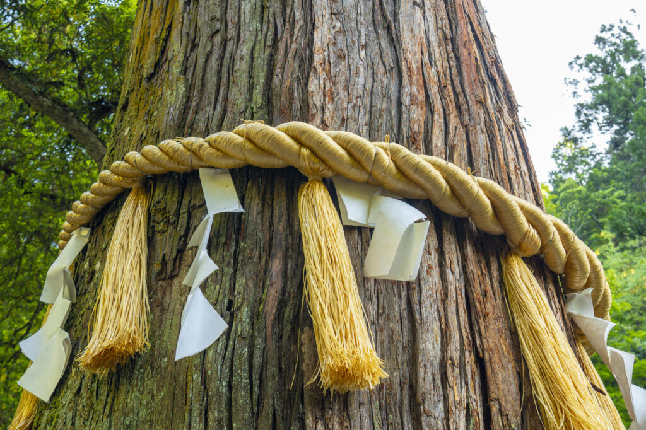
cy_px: 215
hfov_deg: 48.5
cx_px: 323
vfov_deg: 33.4
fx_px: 718
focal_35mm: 40
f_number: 5.6
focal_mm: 40
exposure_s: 1/40
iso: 400
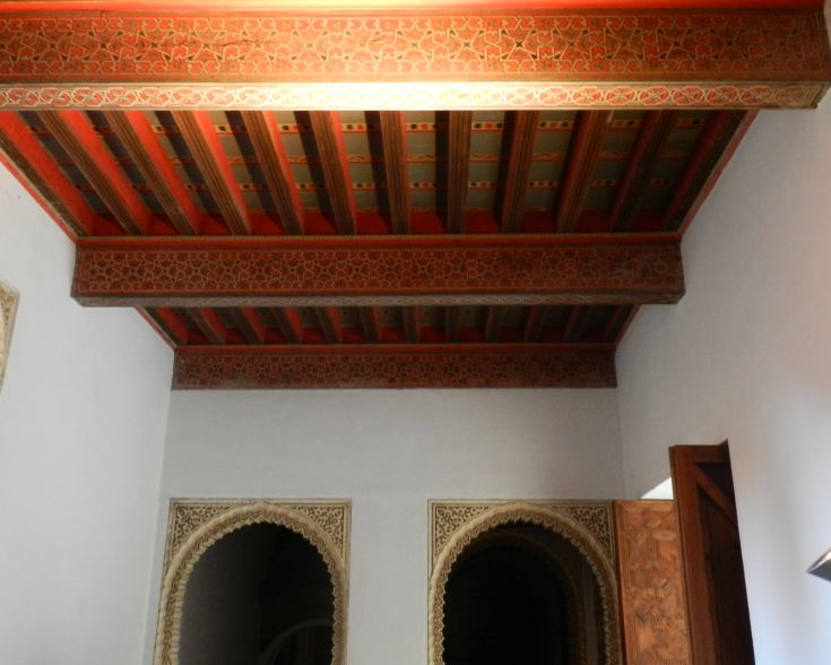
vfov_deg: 43.4
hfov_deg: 52.8
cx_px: 416
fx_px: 836
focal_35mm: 34
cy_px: 329
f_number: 3.7
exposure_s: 1/13
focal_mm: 5.6
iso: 800
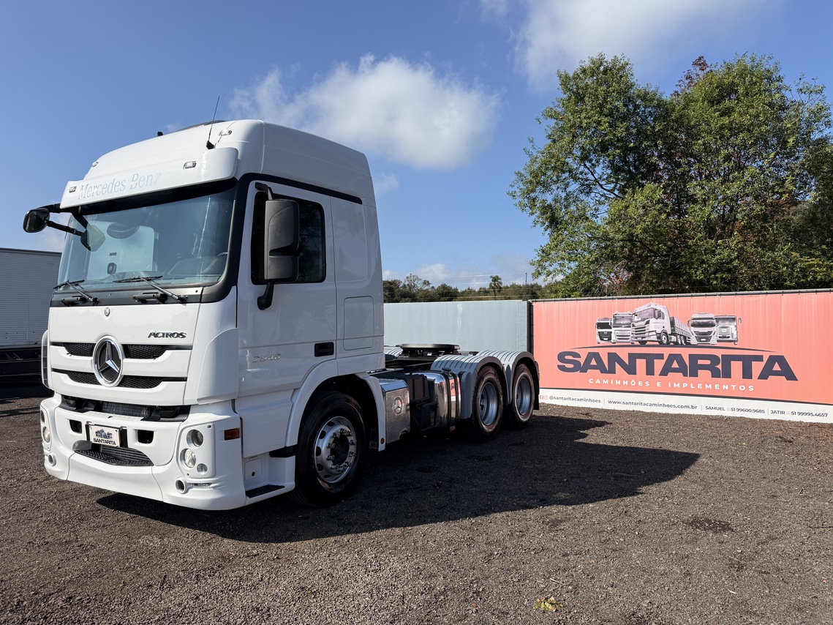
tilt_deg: +2.5
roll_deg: -0.4
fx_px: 577
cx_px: 416
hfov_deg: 71.6
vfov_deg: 56.8
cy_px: 312
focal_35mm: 24
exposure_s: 1/5319
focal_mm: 6.76
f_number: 1.78
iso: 80
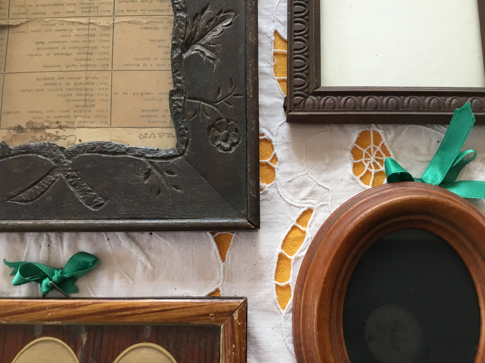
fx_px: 434
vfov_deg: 45.4
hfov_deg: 58.4
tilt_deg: -79.2
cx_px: 242
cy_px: 182
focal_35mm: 31
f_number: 2.4
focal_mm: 3.3
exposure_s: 1/33
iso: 100
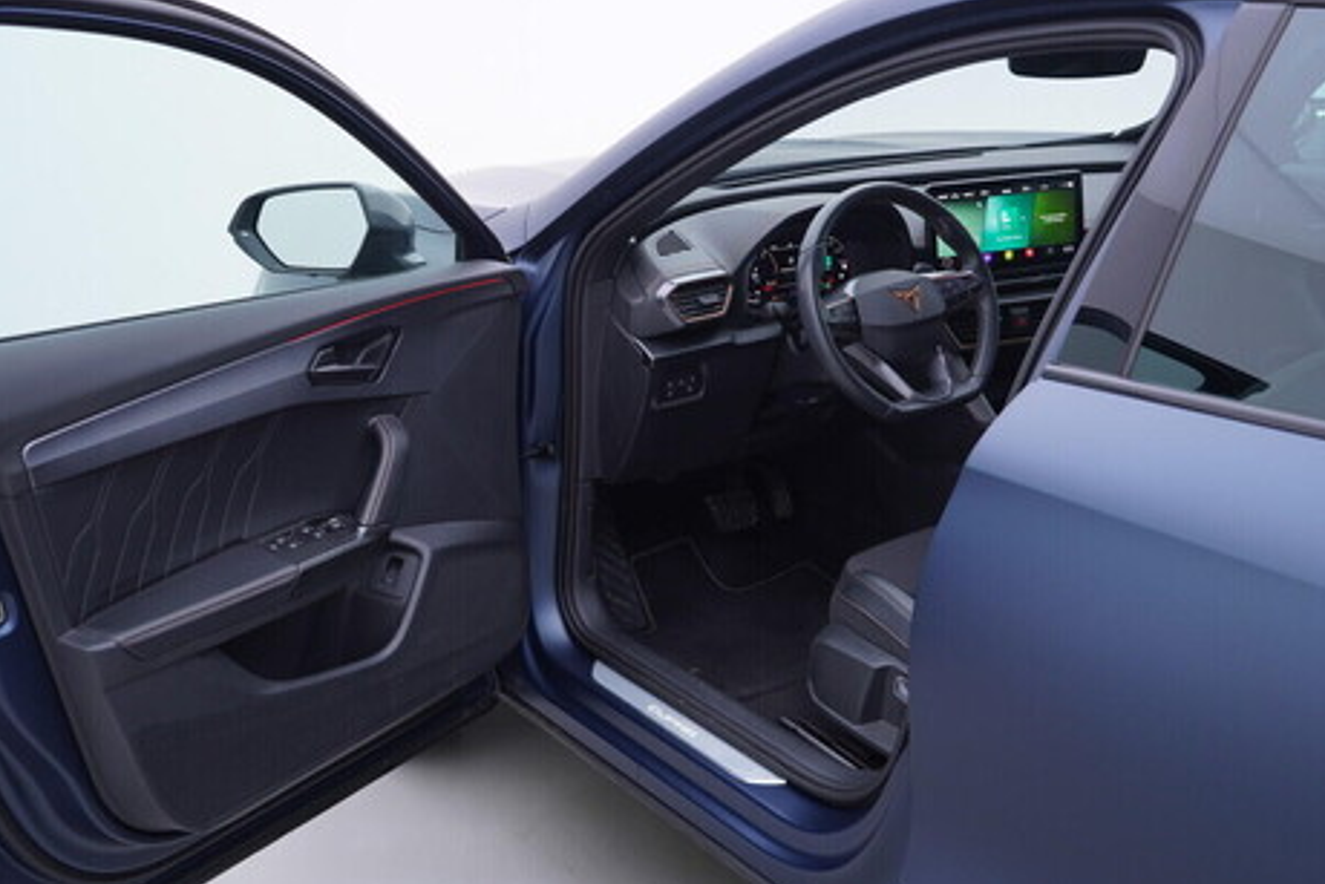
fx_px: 1583
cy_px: 416
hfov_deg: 45.4
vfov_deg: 31.2
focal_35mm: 43
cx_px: 642
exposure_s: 1/50
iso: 125
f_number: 3.2
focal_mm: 24
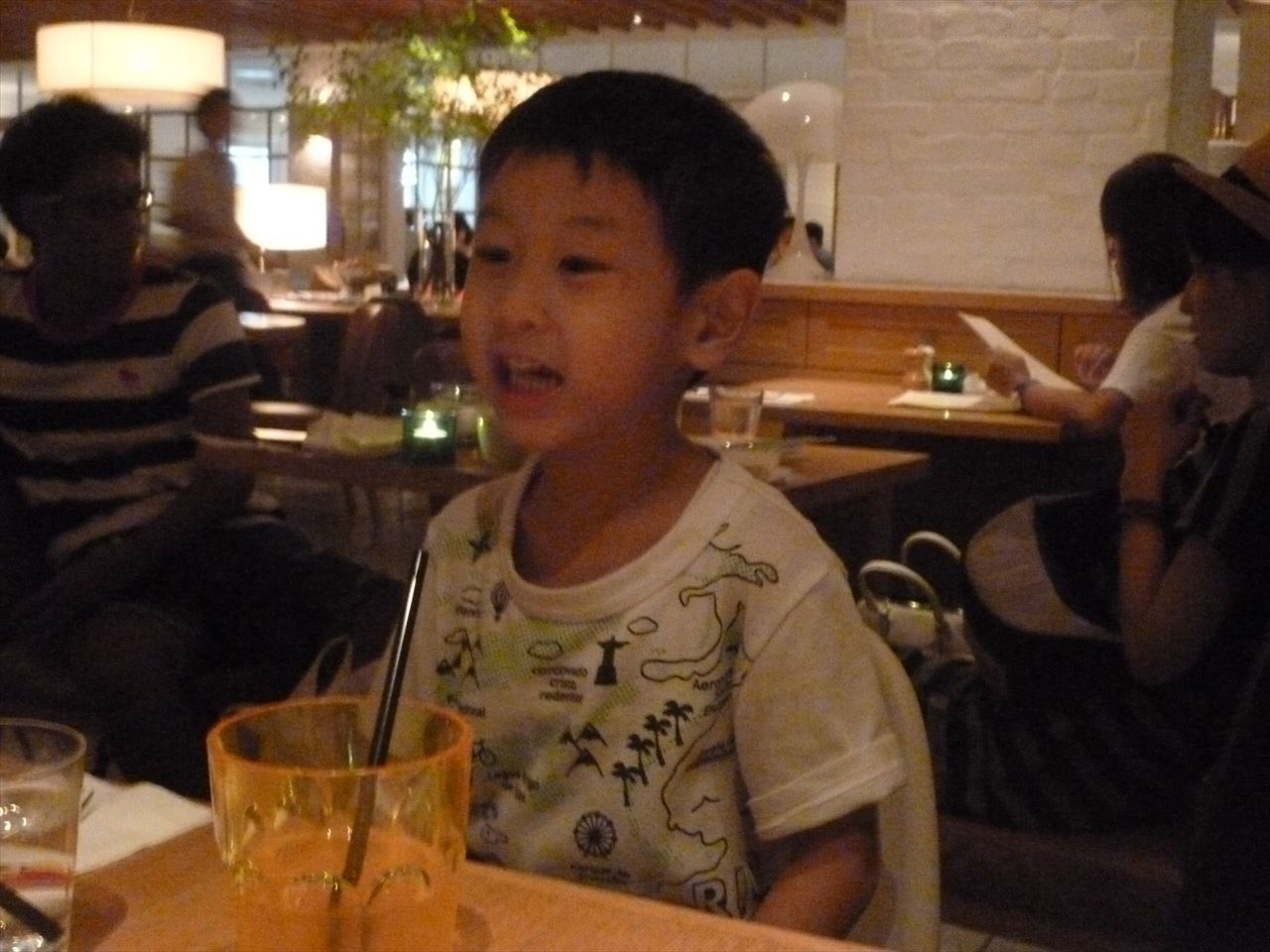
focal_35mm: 43
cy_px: 476
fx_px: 1578
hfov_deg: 43.9
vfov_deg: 33.6
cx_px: 635
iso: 1250
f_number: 3.7
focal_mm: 7.7
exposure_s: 1/10
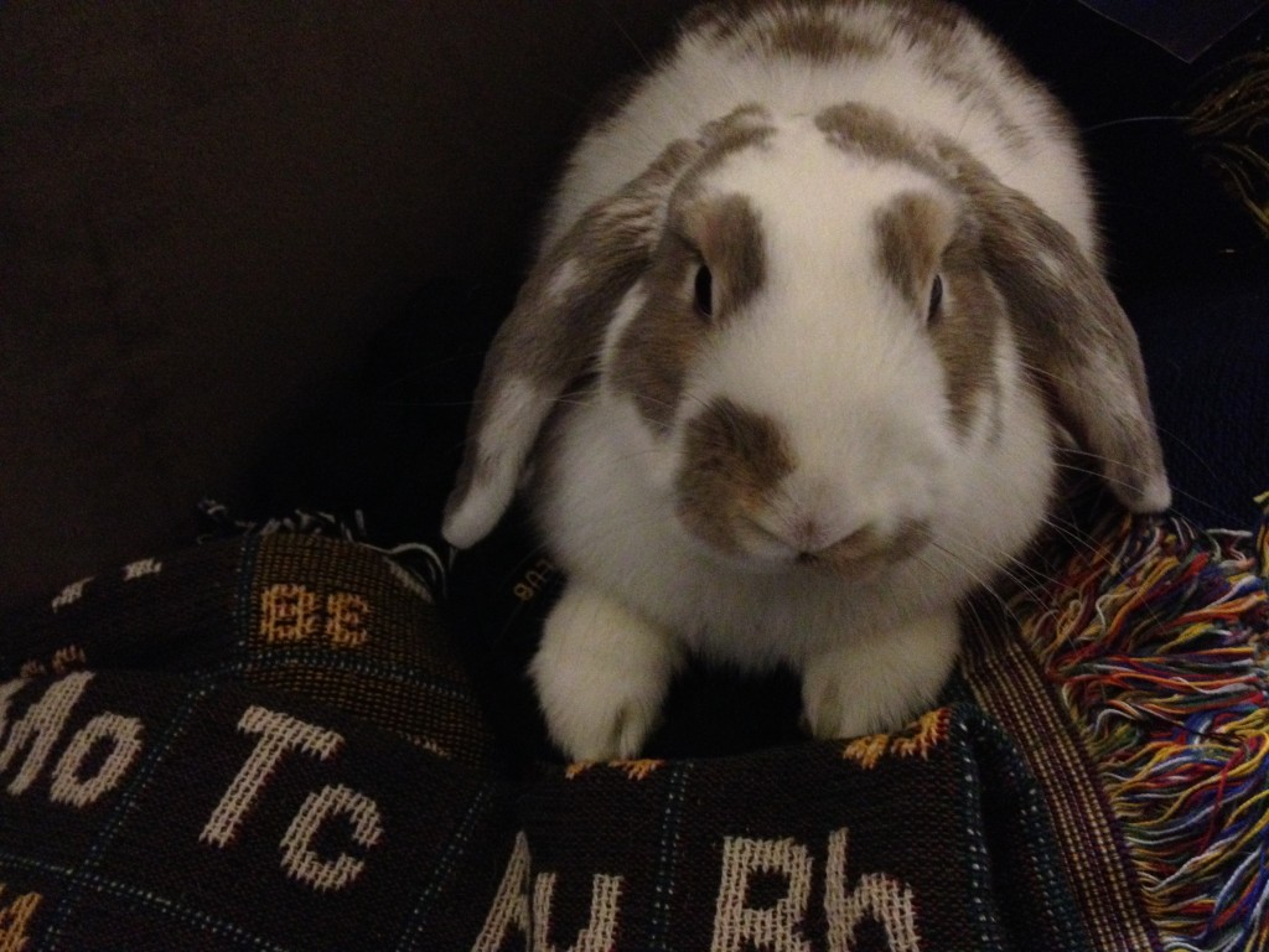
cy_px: 476
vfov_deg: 40.7
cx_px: 634
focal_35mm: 35
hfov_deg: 52.6
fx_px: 1283
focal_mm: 4.28
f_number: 2.4
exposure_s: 1/15
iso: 640
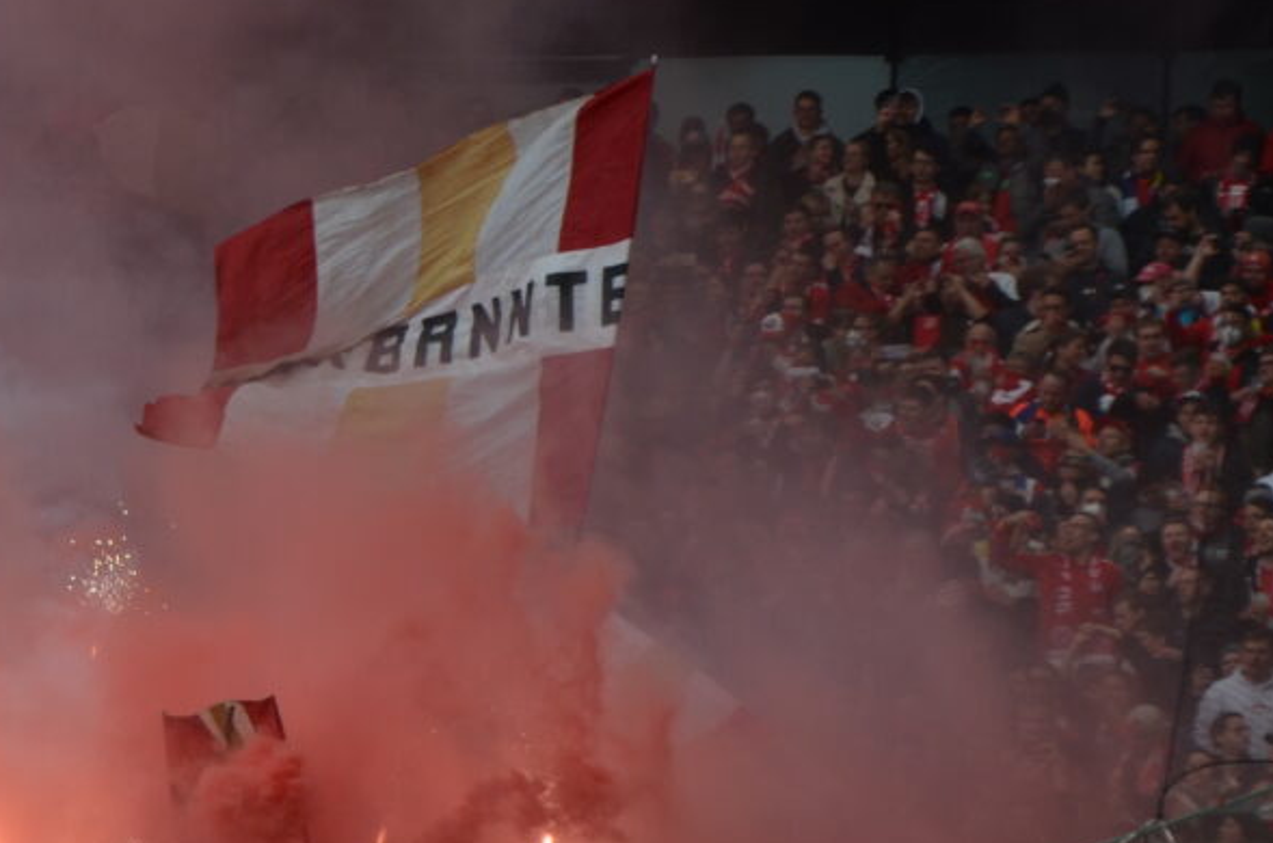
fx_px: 7480
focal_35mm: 212
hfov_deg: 9.5
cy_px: 633
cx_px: -443
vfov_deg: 6.4
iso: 200
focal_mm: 52
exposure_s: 1/250
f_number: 8
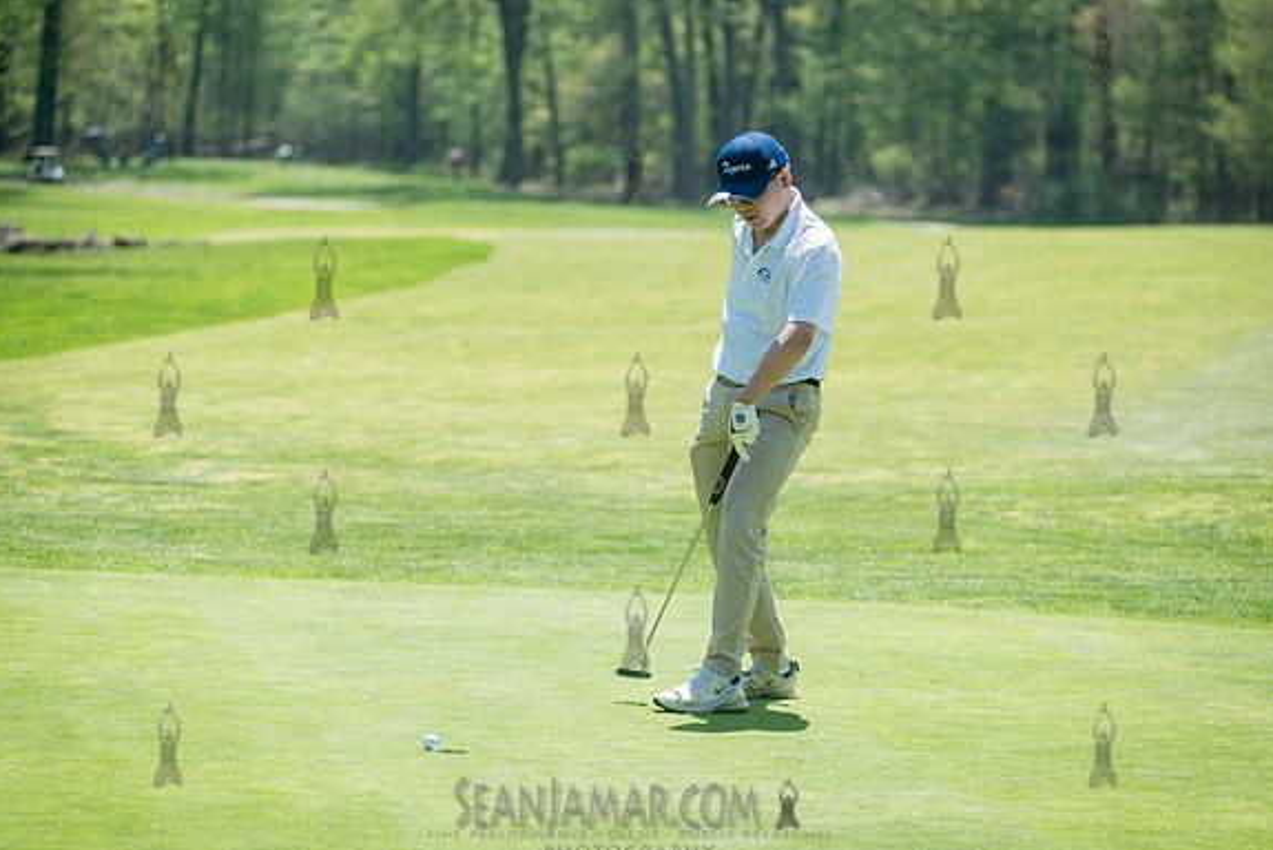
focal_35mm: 154
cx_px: 691
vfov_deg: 8.9
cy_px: 394
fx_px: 5448
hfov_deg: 13.3
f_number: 3.5
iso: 100
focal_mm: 135
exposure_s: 1/800
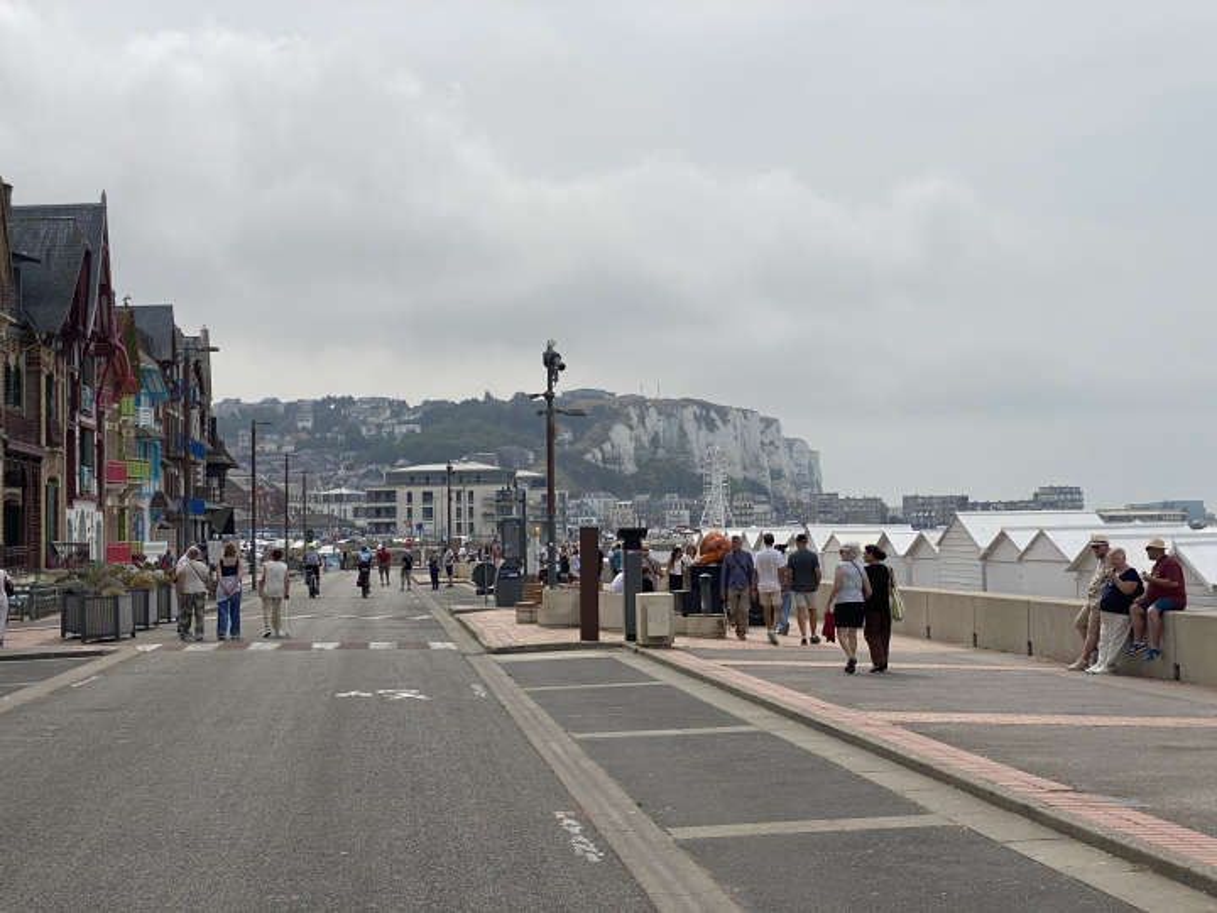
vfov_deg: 28.0
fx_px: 1828
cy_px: 456
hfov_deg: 36.8
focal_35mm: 52
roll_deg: -0.9
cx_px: 608
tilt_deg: +2.9
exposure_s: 1/3690
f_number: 2
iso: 20
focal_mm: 6
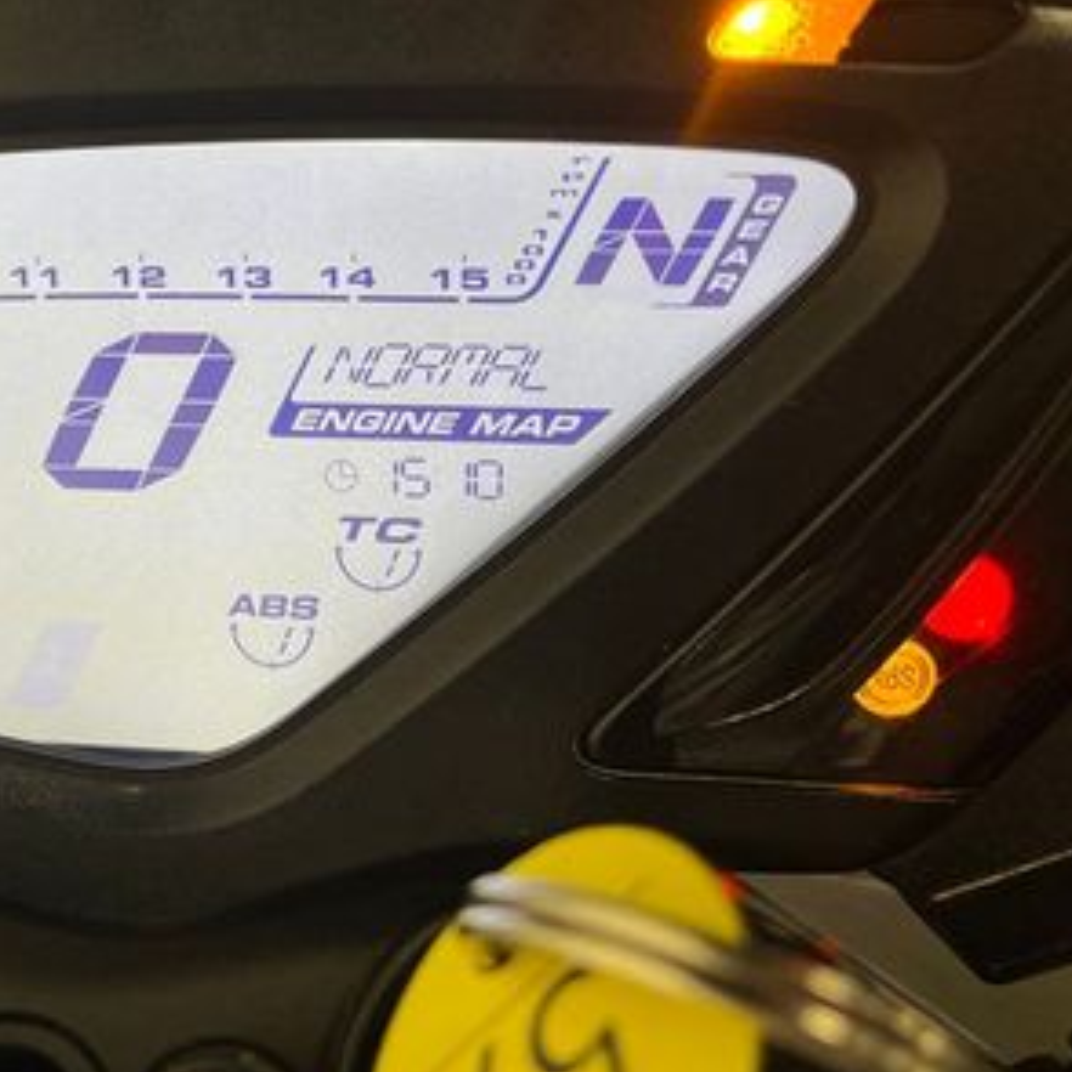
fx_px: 1752
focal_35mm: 50
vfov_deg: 33.9
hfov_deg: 32.6
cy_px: 401
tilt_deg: -47.9
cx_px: 139
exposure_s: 1/100
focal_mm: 5.1
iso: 100
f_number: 1.6
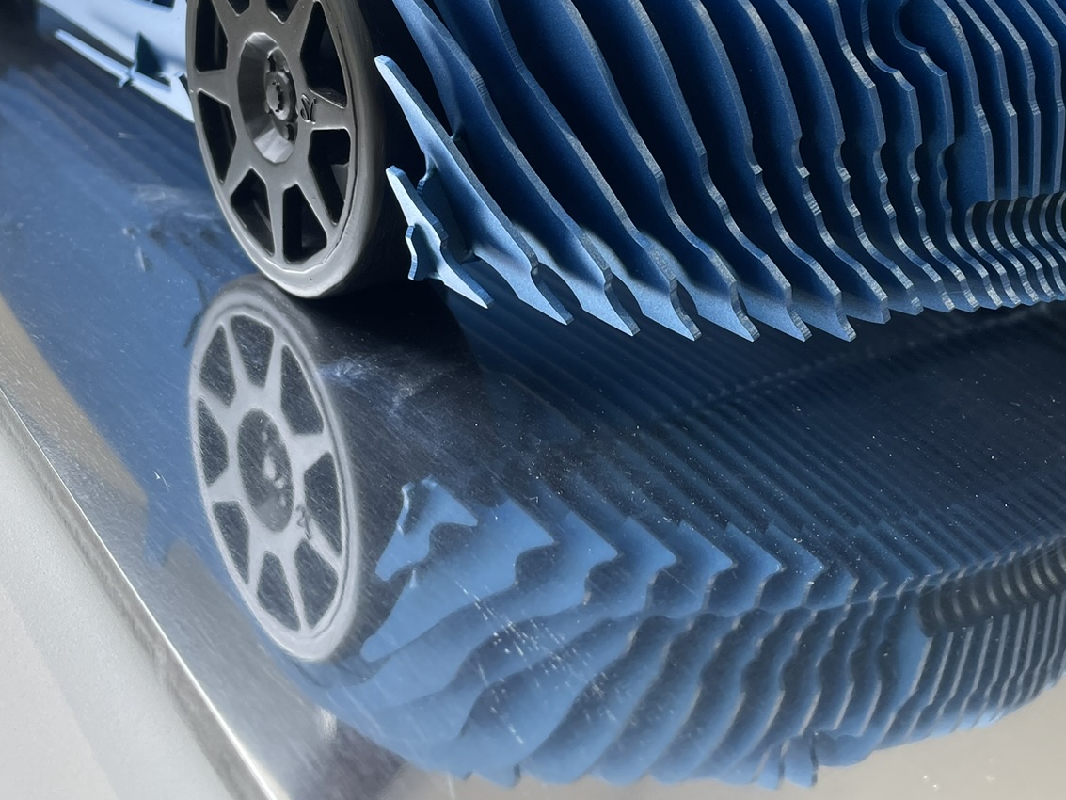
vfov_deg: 29.7
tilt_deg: -14.4
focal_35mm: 47
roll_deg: -2.8
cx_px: 534
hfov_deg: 40.4
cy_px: 88
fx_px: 1448
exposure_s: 1/186
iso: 32
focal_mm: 4.2
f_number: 1.6
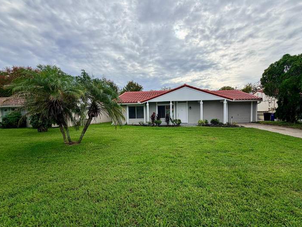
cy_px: 121
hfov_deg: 94.5
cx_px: 155
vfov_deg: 78.0
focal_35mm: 16
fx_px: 140
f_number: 2.2
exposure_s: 1/830
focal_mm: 2.22
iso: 20
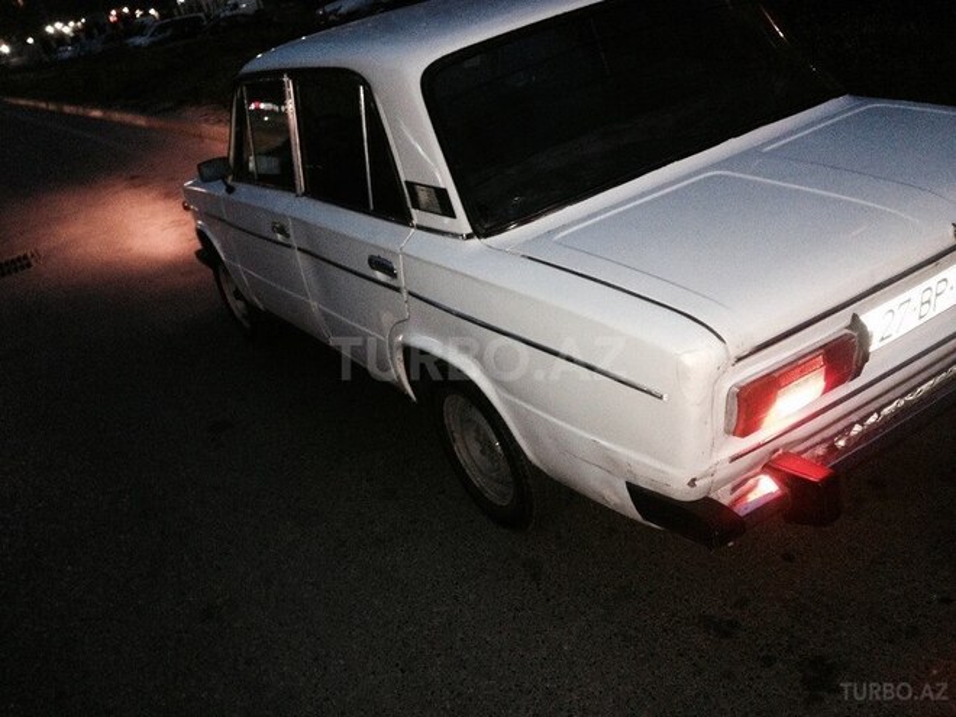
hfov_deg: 55.4
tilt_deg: -23.4
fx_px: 911
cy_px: 358
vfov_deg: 42.9
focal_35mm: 33
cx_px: 478
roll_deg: +14.7
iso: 320
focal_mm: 4.12
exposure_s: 1/16
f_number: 2.4
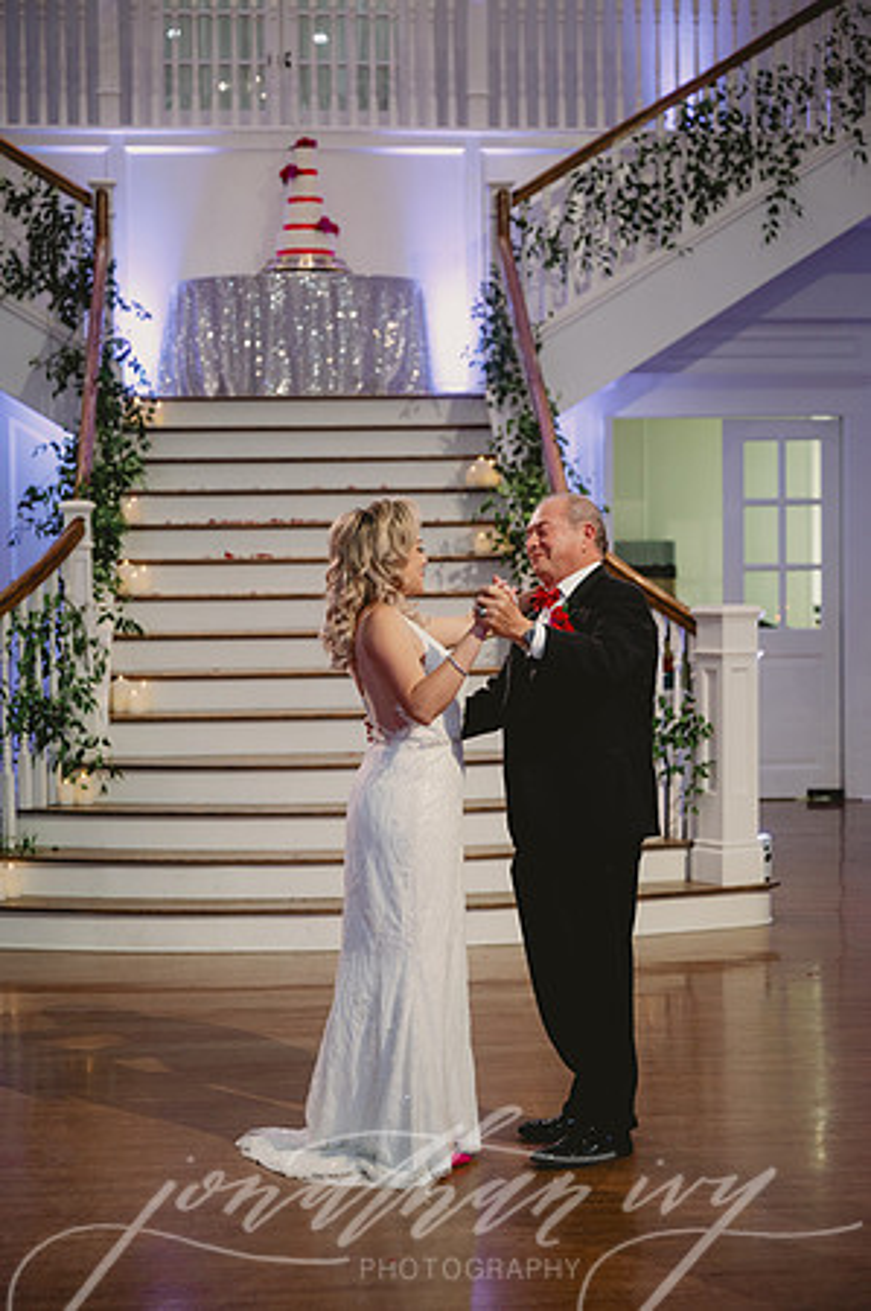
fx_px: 2437
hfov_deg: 20.3
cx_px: 436
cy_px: 656
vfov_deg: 30.1
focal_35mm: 67
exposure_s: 1/200
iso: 1000
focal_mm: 67
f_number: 2.8
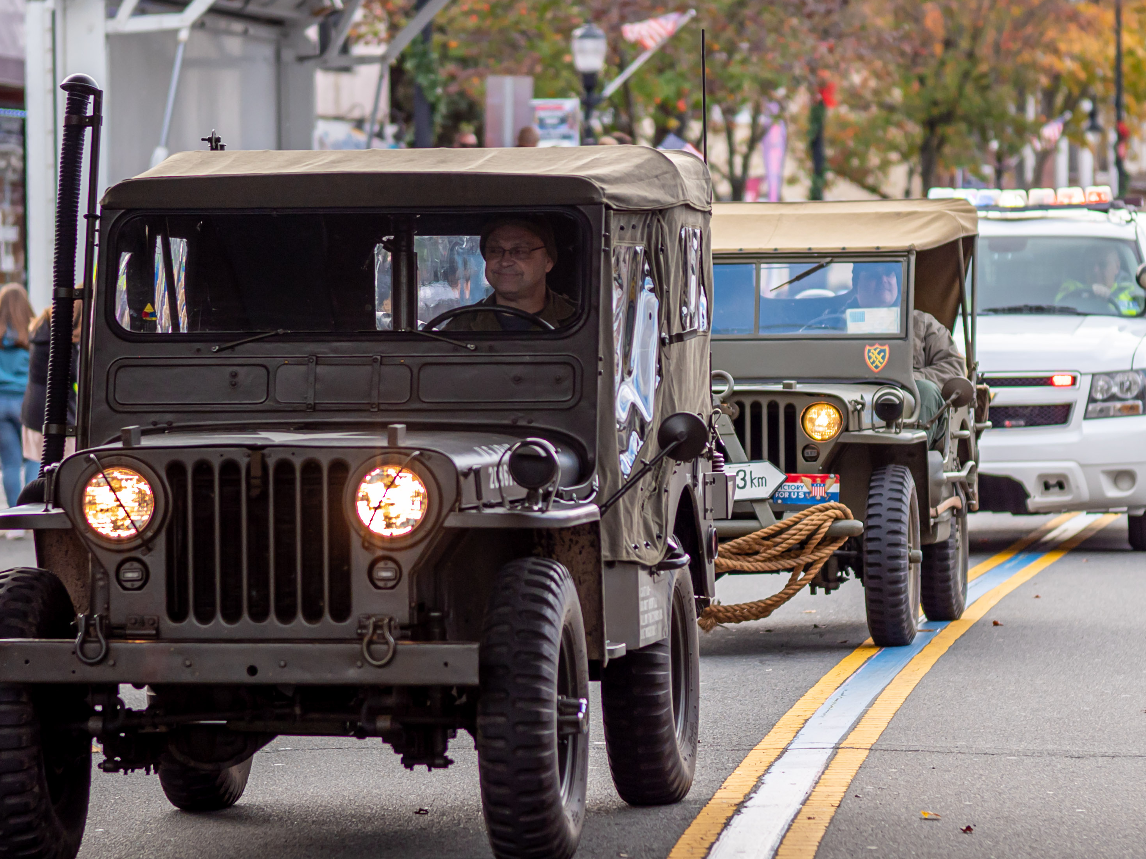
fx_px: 6490
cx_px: 645
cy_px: 388
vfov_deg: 7.6
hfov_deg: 10.1
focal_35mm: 196
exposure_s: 1/1600
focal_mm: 56
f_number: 1.4
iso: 100
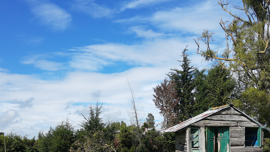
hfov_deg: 43.5
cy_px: 155
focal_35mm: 47
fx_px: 336
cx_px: 164
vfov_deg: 24.2
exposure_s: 1/1361
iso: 40
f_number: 1.8
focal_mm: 3.95
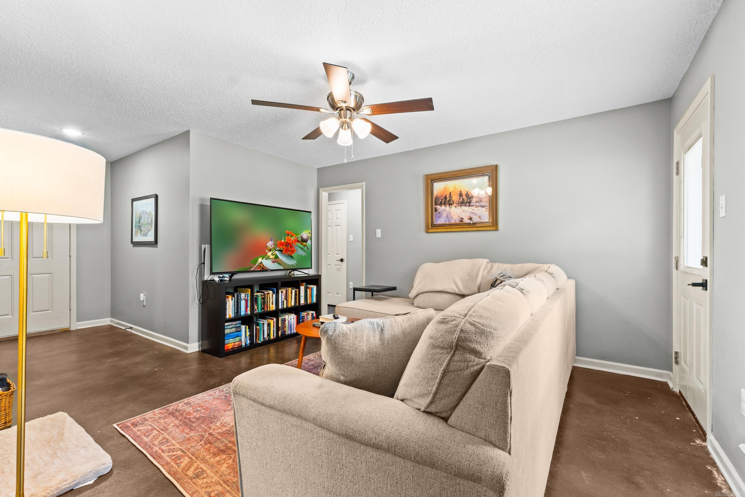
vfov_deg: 77.3
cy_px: 248
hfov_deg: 100.4
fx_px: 310
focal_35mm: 15
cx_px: 372
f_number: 9
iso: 200
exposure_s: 1/1.25
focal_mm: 10
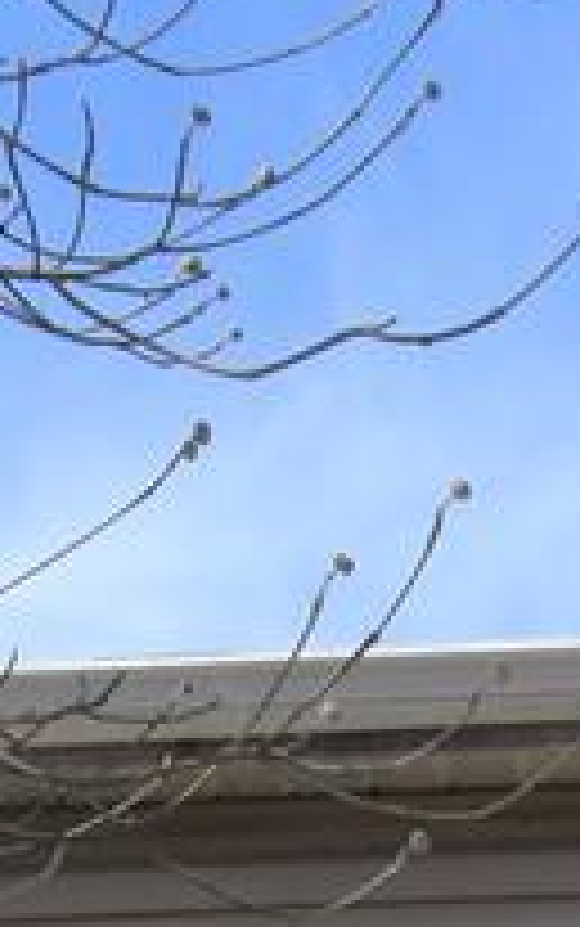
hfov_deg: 5.7
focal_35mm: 228
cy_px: 2925
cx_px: 863
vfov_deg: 7.8
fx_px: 5758
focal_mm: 20
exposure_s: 1/200
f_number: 10
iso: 100
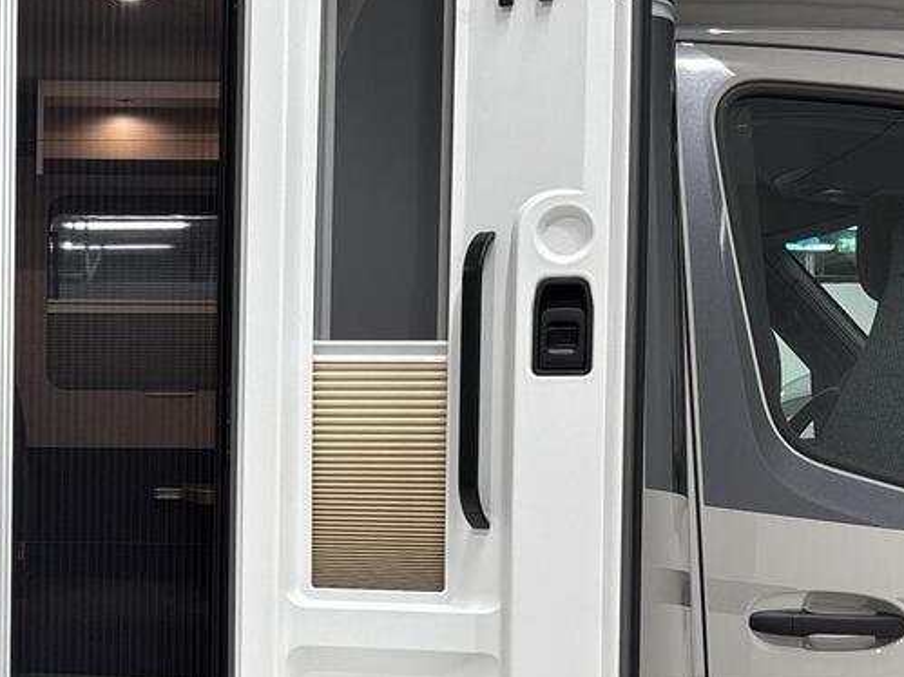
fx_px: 1958
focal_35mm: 75
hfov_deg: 24.9
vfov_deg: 19.5
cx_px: 29
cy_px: 507
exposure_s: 1/100
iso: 80
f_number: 1.6
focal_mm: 5.96
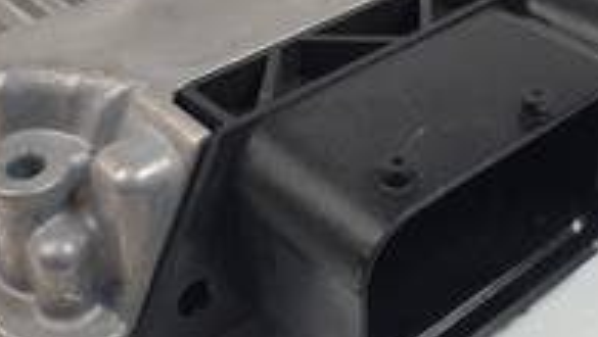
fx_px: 920
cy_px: 83
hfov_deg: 36.0
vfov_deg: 20.6
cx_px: 325
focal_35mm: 58
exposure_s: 1/112
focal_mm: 4.3
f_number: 2.4
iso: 50
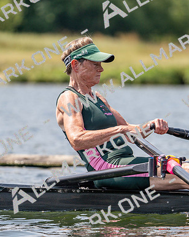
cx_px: 136
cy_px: 118
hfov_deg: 2.9
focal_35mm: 532
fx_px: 3720
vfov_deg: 3.6
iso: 320
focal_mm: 376
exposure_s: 1/1600
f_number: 6.3
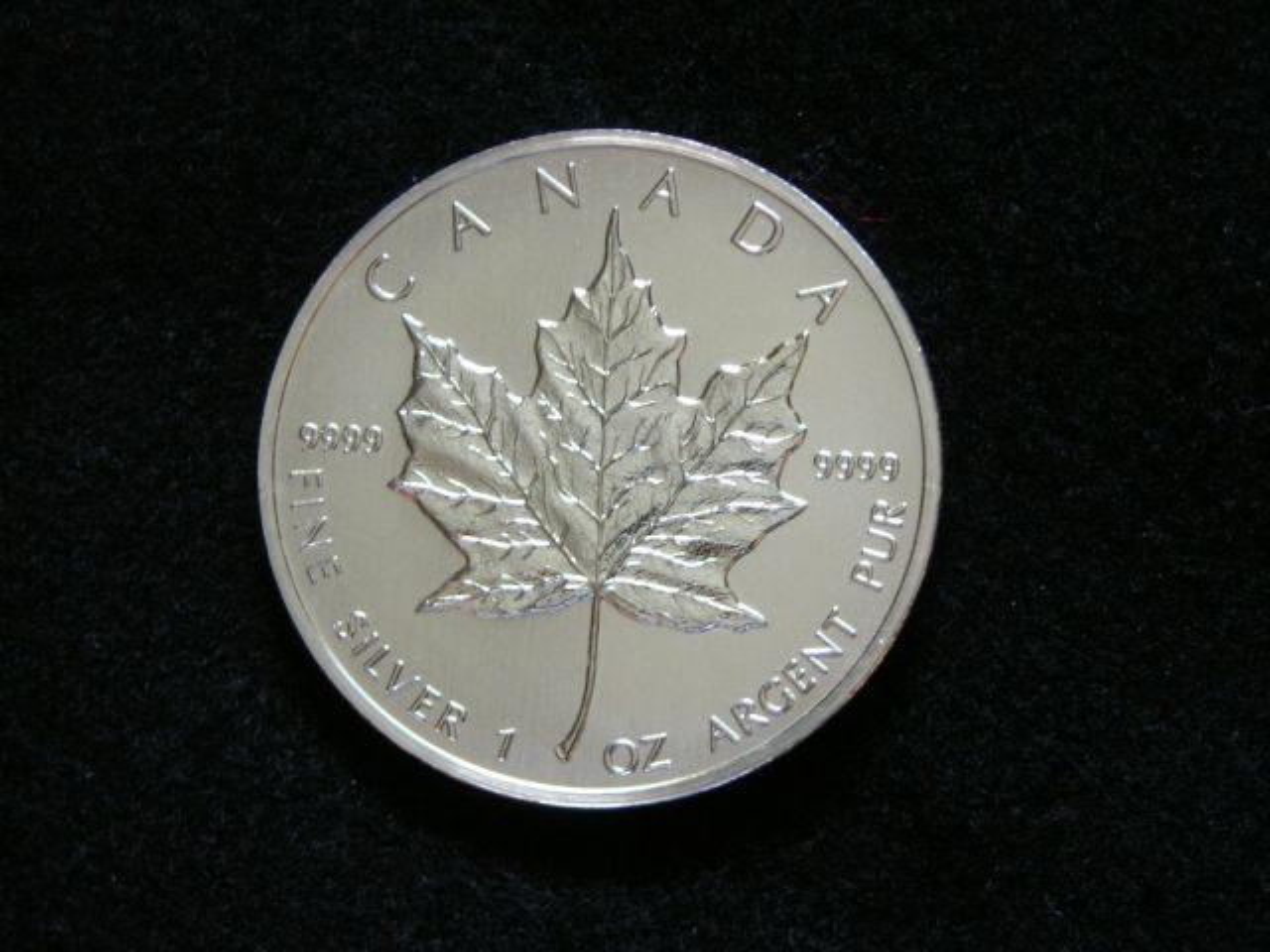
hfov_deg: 19.1
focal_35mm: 103
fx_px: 3779
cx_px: 635
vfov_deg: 14.4
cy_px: 476
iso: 119
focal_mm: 17
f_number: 4.9
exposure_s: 1/4
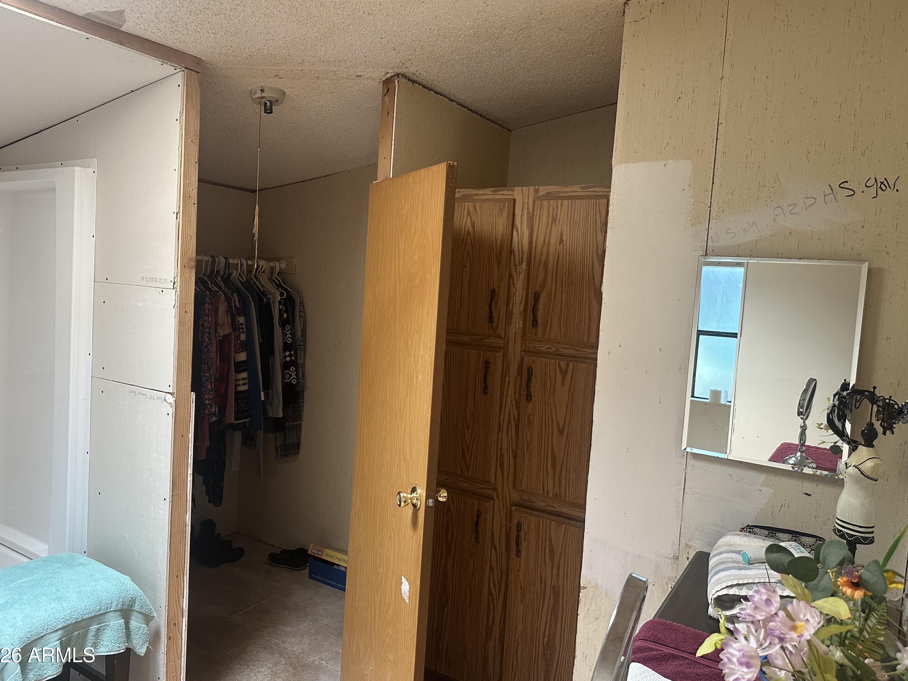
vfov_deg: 54.9
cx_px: 449
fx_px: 656
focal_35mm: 25
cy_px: 333
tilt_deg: -2.6
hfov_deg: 69.4
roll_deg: -3.6
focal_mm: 6.86
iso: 250
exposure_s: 1/88
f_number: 1.78
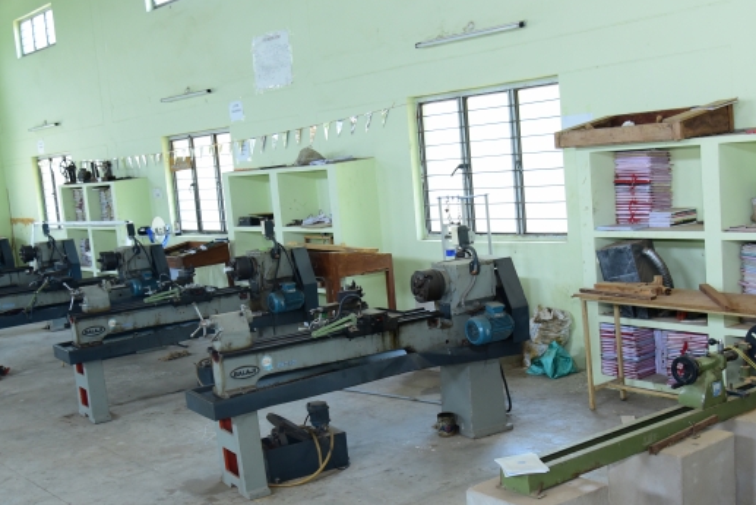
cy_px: 302
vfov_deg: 28.0
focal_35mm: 48
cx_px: 348
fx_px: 1008
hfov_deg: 41.1
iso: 1600
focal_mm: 31
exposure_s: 1/125
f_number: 4
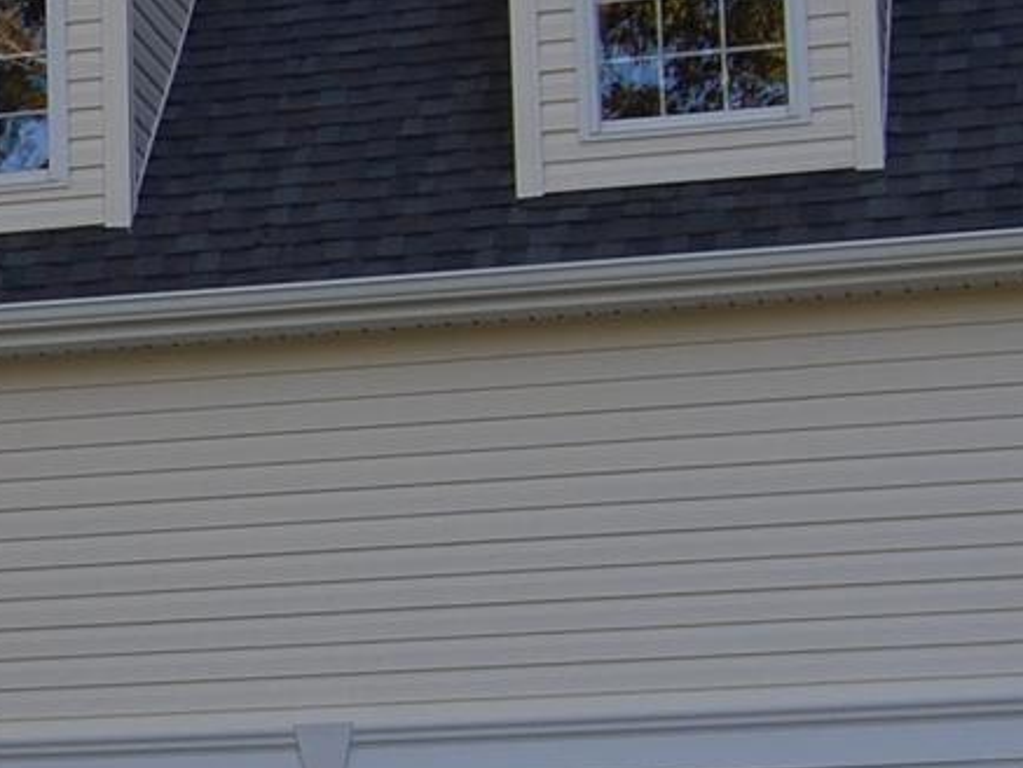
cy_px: 535
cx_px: -765
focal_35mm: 162
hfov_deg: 11.4
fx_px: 4789
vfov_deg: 9.2
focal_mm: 24
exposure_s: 1/160
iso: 200
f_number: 6.3
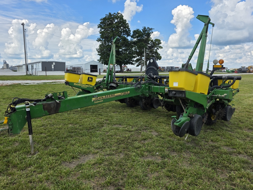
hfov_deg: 71.6
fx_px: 175
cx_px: 124
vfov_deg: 56.8
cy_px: 91
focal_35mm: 24
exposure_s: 1/3891
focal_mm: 6.3
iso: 80
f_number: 1.7
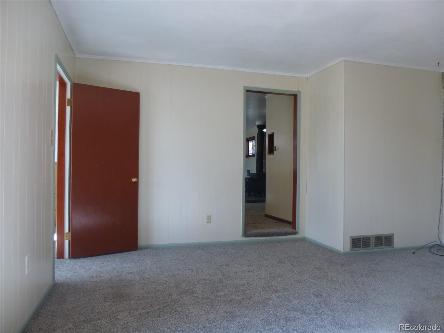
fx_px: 321
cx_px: 222
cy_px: 166
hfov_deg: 69.4
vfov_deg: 54.9
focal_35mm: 25
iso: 160
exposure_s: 1/60
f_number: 3.1
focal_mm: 4.5
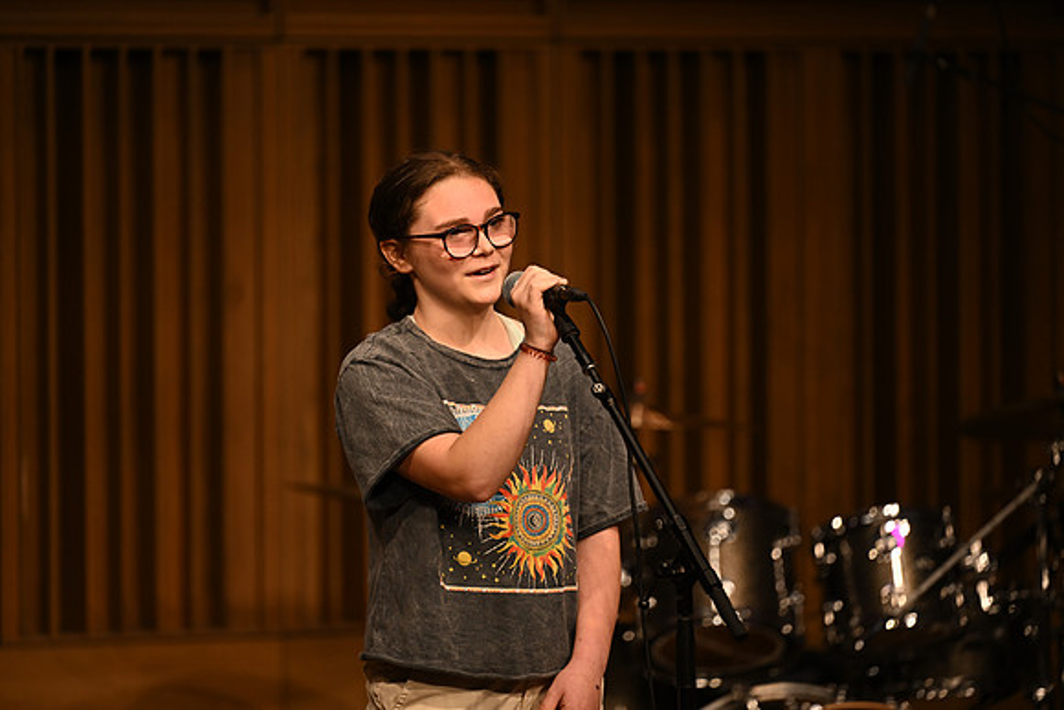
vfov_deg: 6.9
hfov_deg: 10.3
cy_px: 355
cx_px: 532
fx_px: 5912
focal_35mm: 200
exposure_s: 1/320
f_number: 2.8
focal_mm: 200
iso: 800
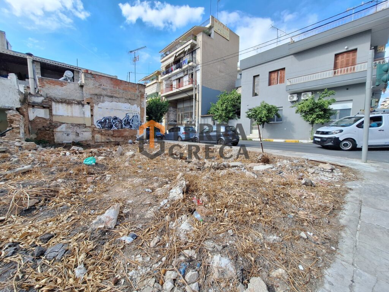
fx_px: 146
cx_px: 194
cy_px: 146
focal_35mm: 13
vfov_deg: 89.9
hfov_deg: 106.2
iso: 40
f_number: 2.2
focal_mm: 1.74
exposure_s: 1/1555
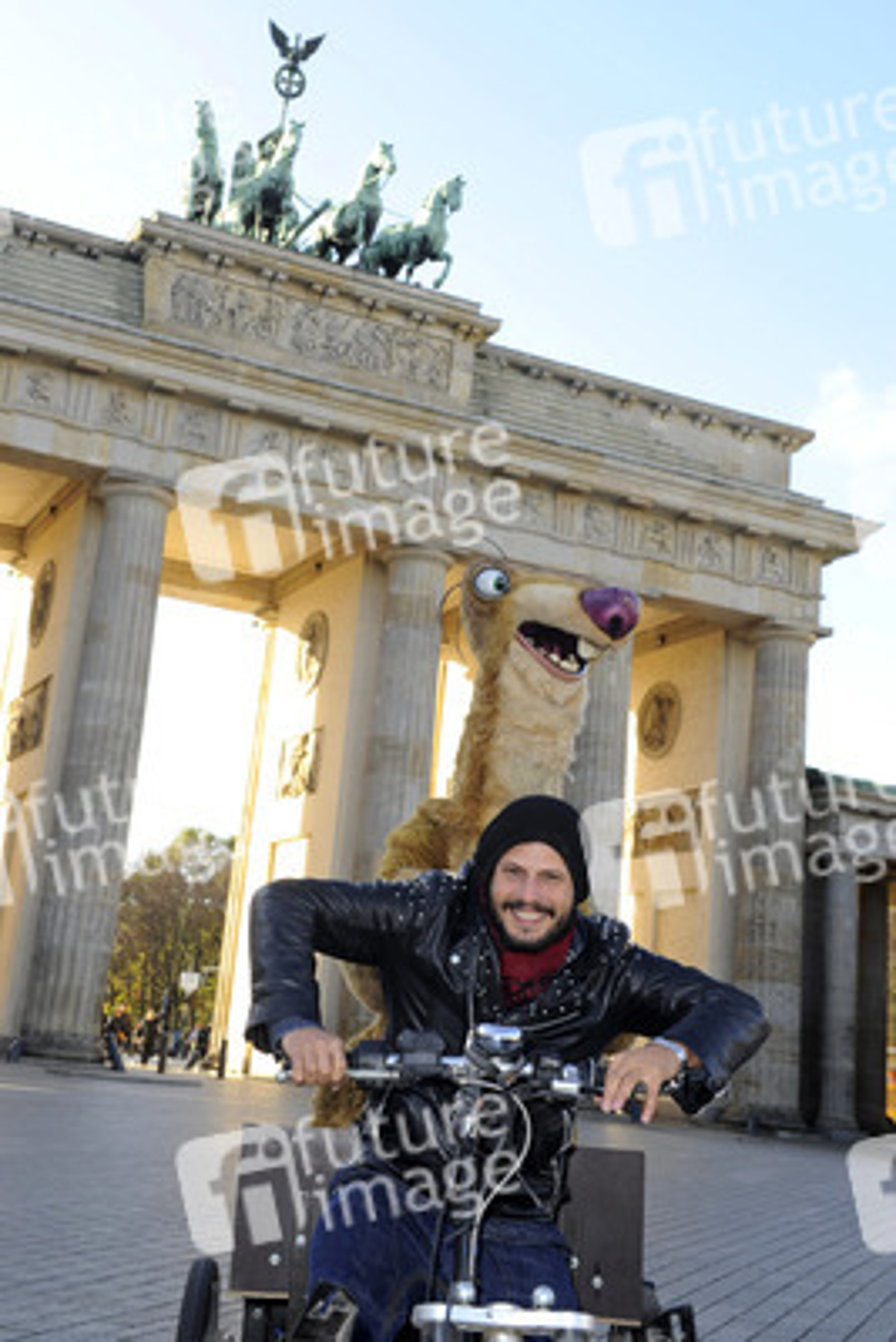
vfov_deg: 46.4
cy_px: 671
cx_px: 448
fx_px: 1567
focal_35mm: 42
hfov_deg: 31.9
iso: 500
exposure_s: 1/250
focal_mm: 42
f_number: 7.1
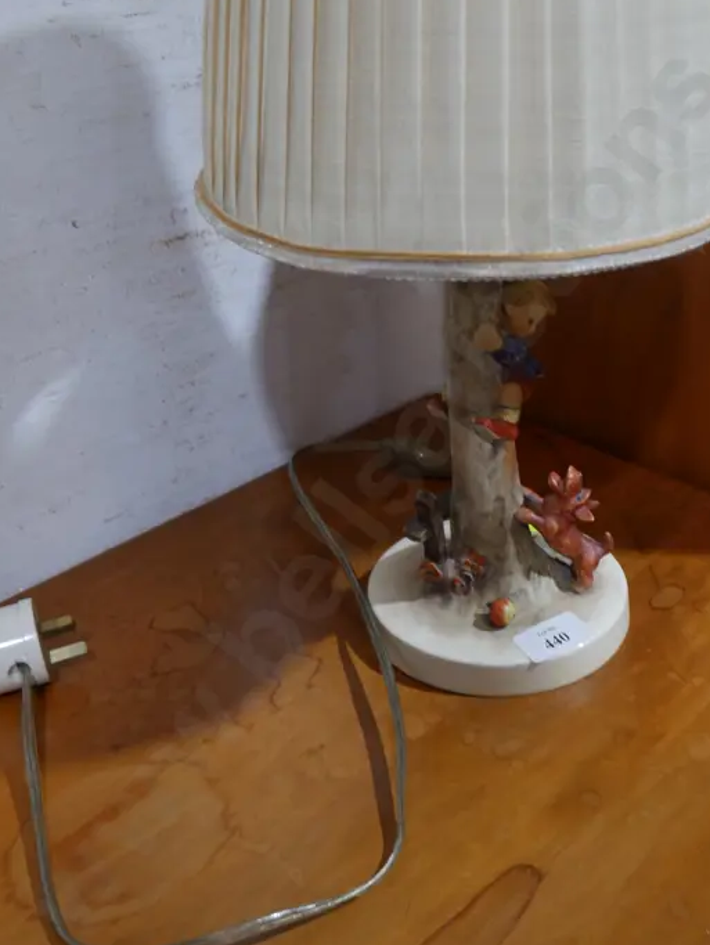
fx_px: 1148
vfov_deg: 44.5
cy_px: 365
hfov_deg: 34.1
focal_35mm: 42
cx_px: 477
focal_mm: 14
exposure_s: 1/60
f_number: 3.5
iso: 320
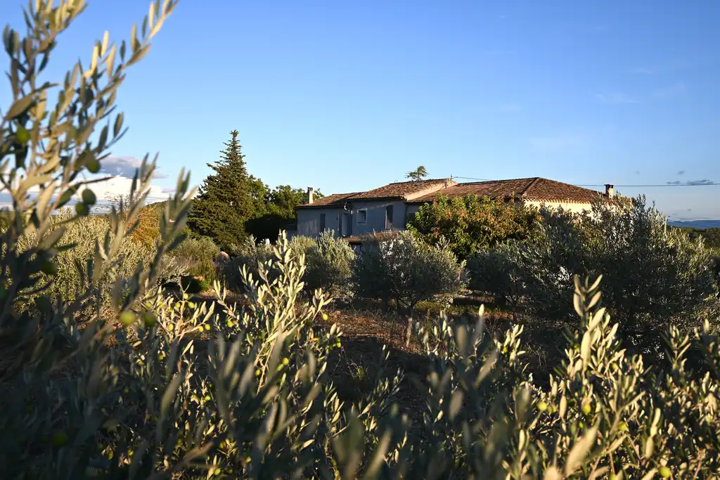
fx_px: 760
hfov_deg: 50.7
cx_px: 360
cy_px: 240
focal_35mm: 38
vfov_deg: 35.1
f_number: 10
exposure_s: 1/100
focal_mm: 38
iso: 100
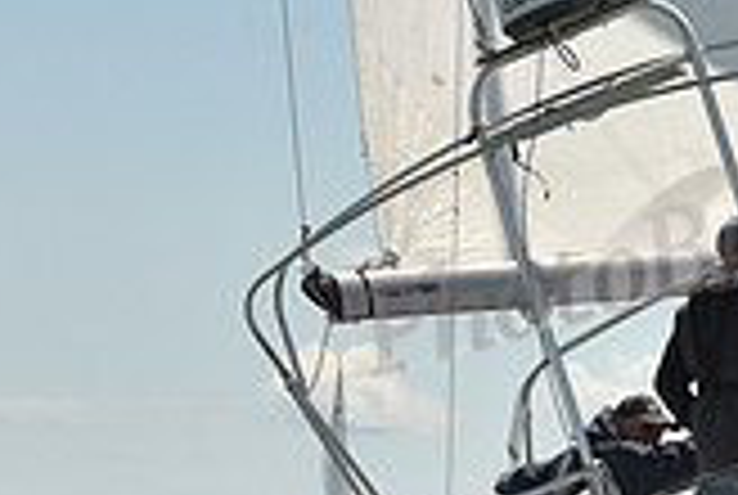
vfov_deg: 4.0
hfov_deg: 5.9
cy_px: 430
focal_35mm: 346
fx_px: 7106
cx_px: 1233
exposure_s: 1/800
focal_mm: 98
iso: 320
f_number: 11
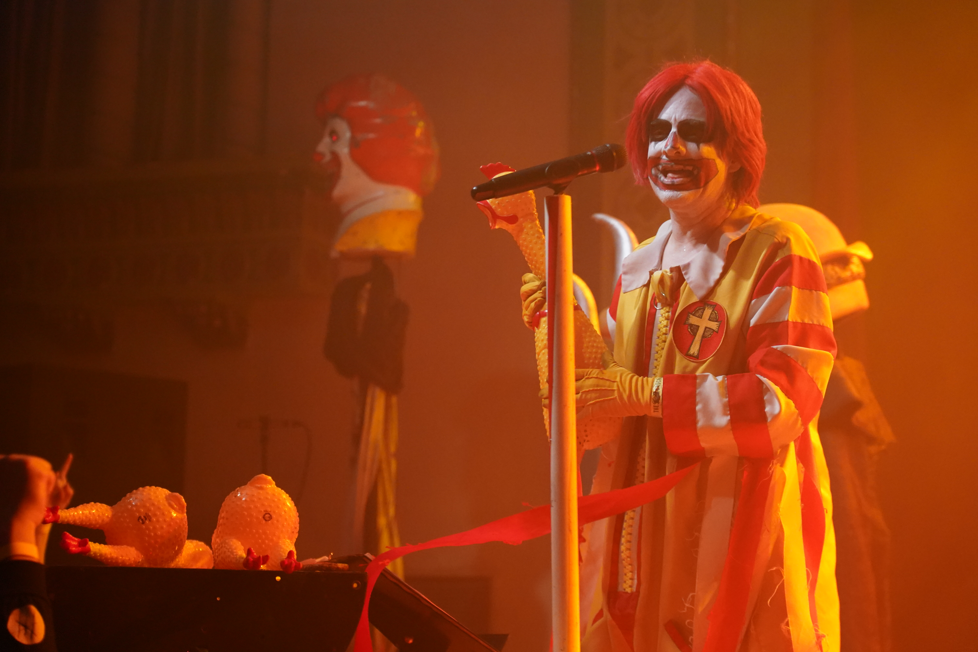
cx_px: 489
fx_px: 2173
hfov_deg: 25.4
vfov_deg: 17.1
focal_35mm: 80
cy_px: 326
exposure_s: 1/160
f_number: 4
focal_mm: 80
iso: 6400
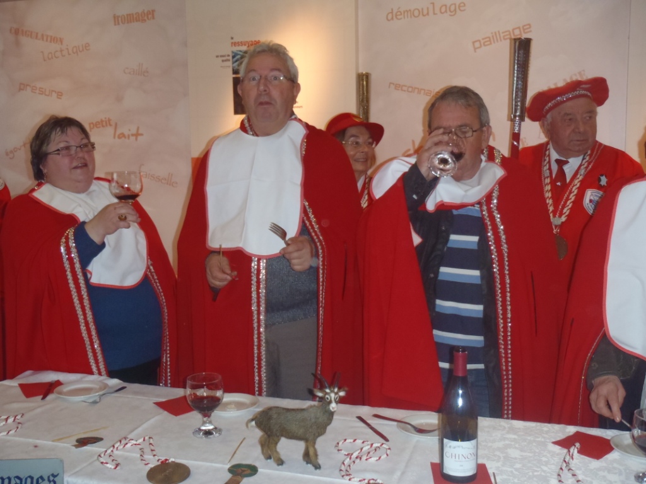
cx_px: 323
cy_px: 242
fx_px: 746
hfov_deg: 46.8
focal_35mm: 40
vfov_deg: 36.0
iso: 250
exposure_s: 1/40
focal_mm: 7.28
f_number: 4.7
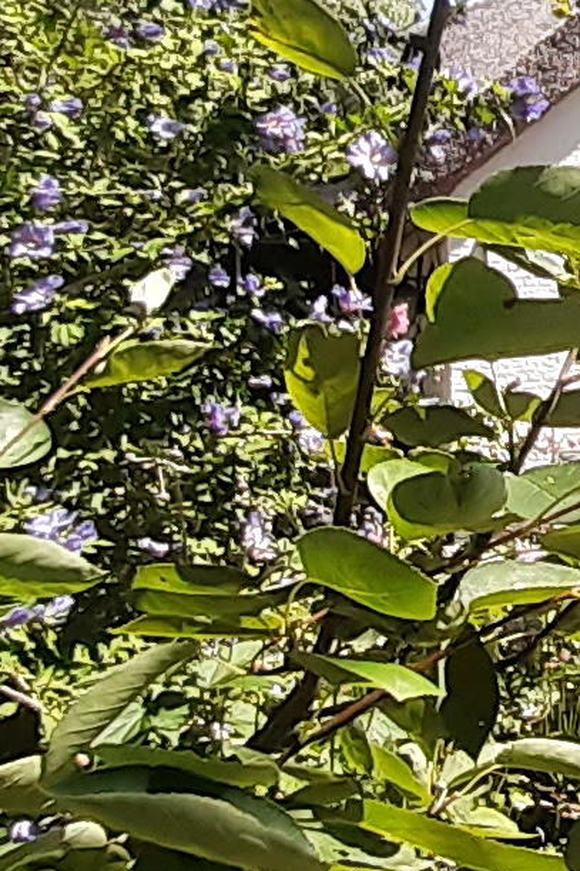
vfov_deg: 34.8
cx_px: 1072
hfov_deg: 18.2
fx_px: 1378
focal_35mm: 57
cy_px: 304
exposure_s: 1/462
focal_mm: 1.13
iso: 40
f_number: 2.2
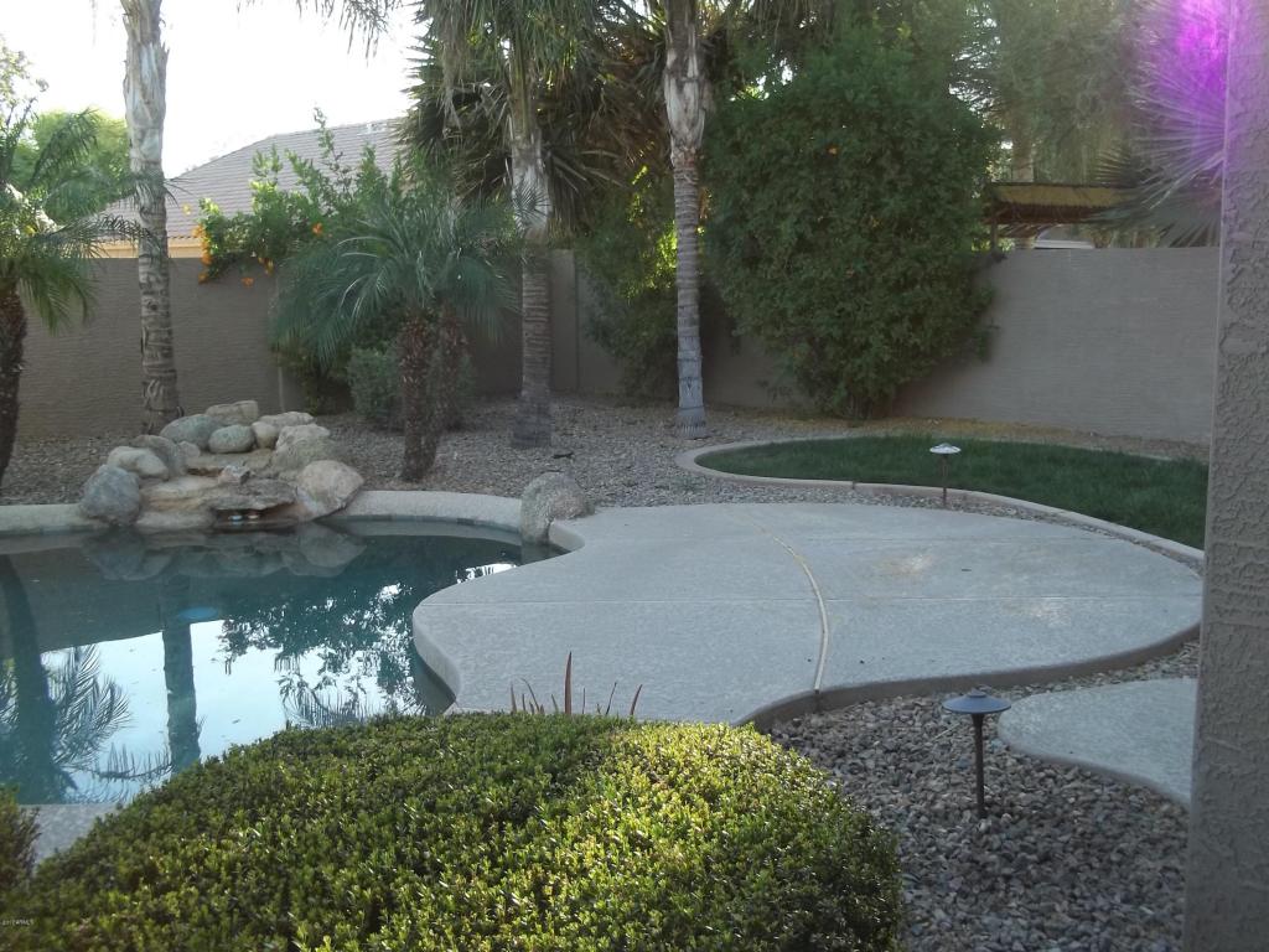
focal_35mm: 36
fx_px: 1320
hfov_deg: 51.4
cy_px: 476
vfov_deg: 39.7
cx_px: 634
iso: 64
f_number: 3.1
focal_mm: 6.5
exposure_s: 1/80
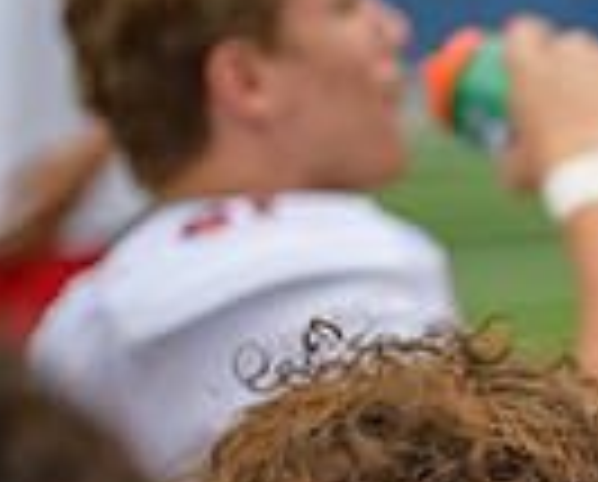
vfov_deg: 3.2
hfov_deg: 3.9
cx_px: 1111
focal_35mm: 490
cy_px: 700
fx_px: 8691
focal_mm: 120
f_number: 2.8
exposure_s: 1/500
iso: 90
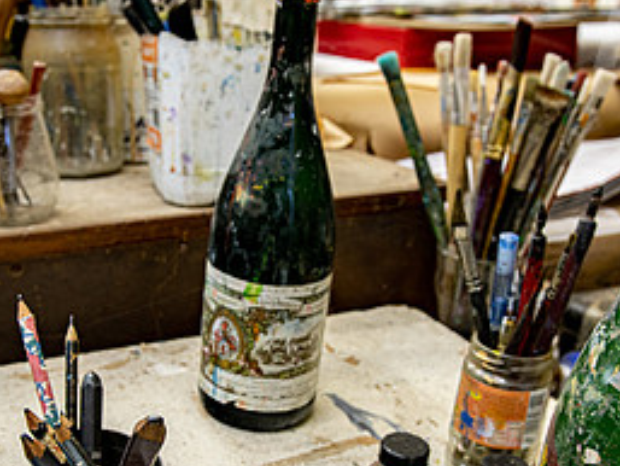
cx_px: 265
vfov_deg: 27.9
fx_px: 932
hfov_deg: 36.7
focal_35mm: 52
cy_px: 308
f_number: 5.6
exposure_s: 1/5
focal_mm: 24
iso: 64
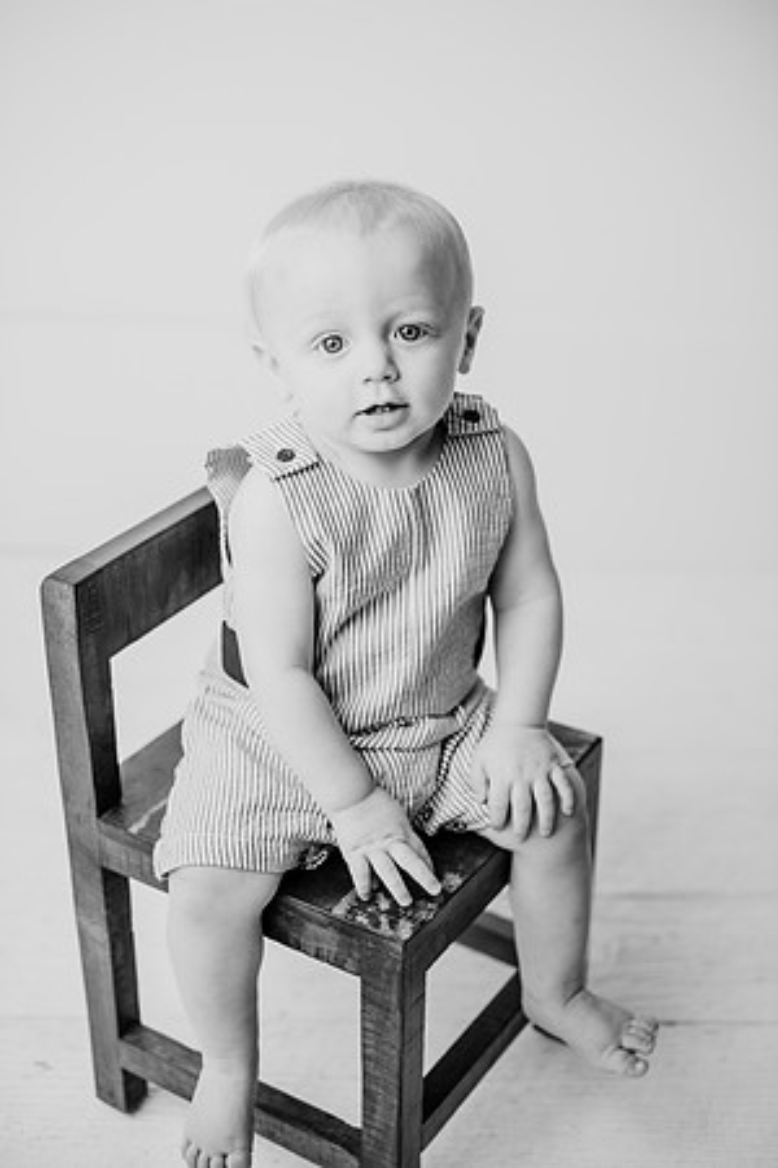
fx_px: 1621
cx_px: 389
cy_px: 584
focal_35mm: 50
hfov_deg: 27.0
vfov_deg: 39.6
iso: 125
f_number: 2.5
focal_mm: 50
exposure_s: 1/160
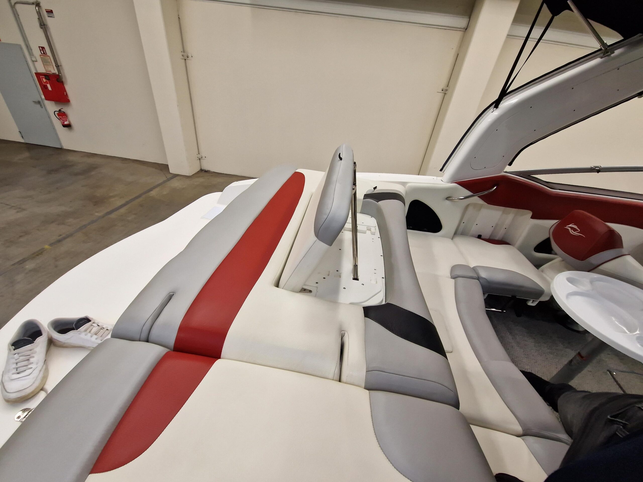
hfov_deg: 106.2
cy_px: 241
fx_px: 241
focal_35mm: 13
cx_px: 322
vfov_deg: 89.9
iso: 80
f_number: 2.2
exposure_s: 1/50
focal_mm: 2.2
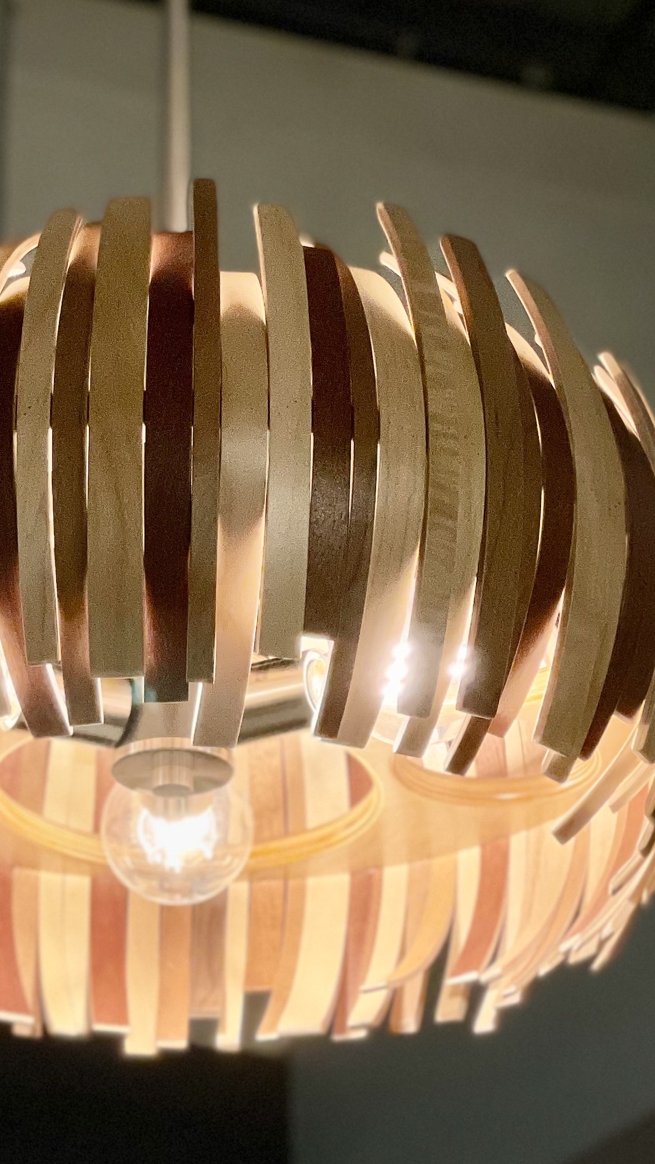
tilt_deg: +24.2
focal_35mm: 109
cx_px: 176
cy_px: 775
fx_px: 3366
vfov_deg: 19.6
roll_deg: -0.7
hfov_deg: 11.1
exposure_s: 1/120
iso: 200
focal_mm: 6
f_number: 2
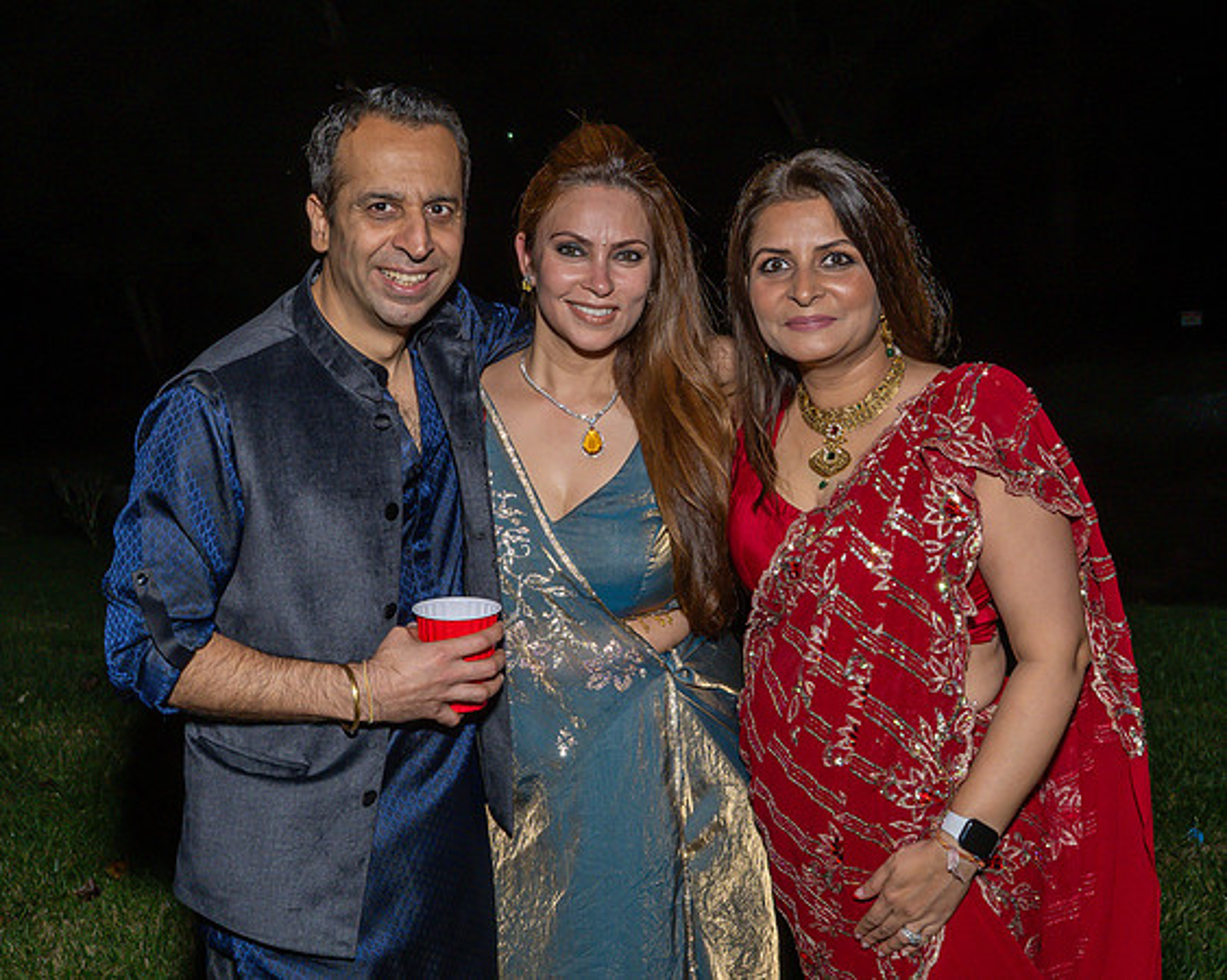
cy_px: 405
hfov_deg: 46.1
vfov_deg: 37.5
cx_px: 558
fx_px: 1440
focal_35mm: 40
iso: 640
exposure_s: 1/250
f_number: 8
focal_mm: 20
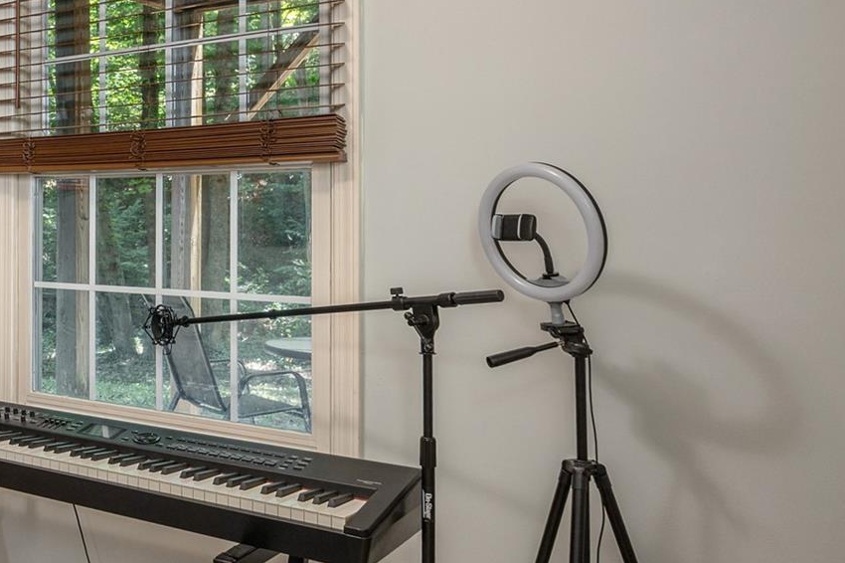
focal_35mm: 42
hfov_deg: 37.5
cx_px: -116
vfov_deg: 31.6
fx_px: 990
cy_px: 210
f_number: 7.1
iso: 320
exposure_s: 1/20
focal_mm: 17.5
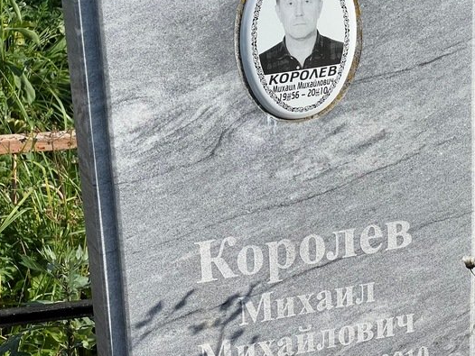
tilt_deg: -25.0
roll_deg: -2.1
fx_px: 1606
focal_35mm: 117
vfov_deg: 12.6
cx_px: 349
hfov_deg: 16.7
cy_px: 260
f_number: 2.8
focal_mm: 9
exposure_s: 1/1143
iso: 32
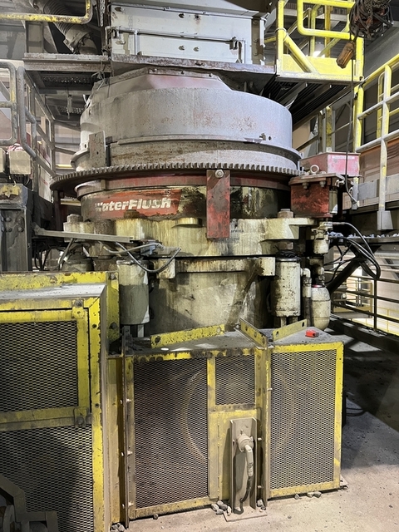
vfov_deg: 67.3
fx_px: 400
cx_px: 200
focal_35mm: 26
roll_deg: -0.7
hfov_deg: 53.1
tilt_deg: -2.9
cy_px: 266
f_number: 1.5
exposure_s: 1/40
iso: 400
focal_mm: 5.7
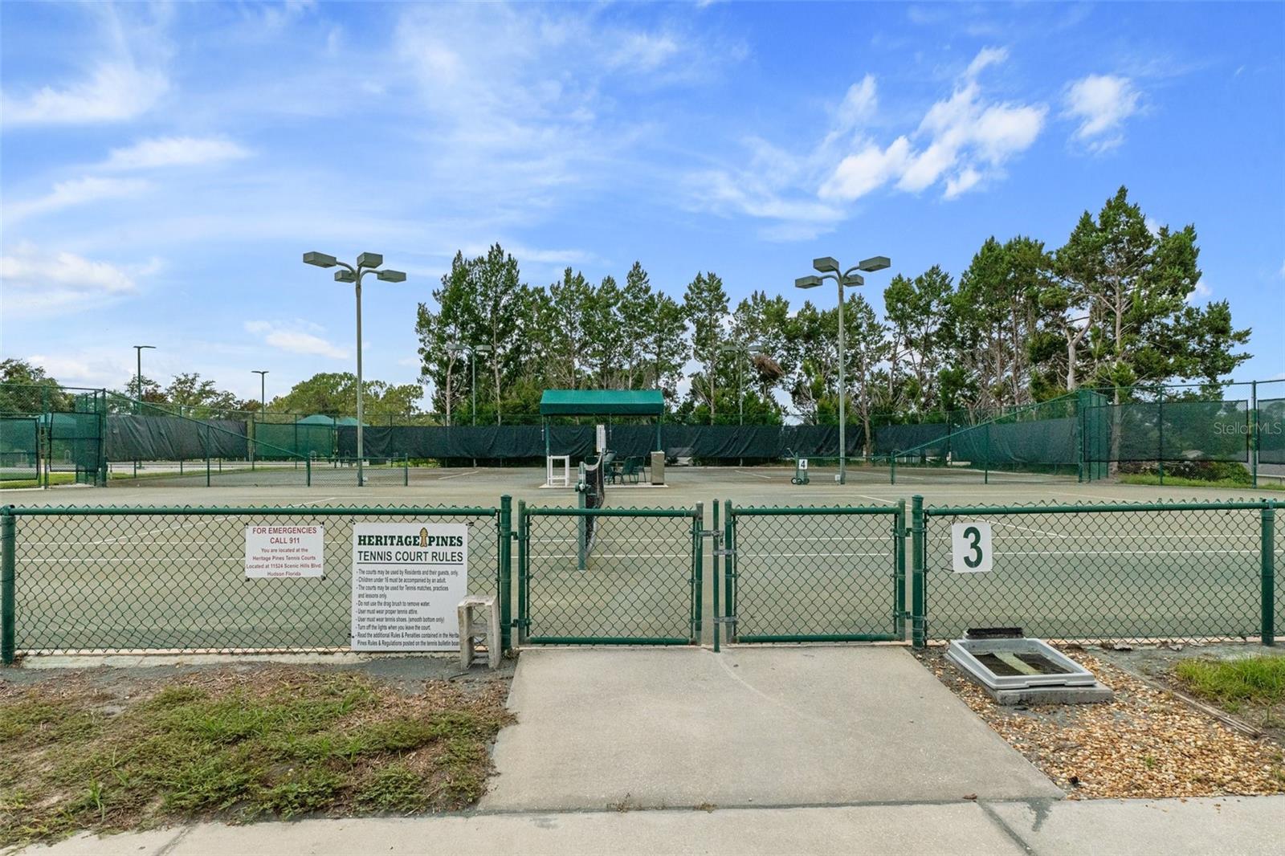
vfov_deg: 63.2
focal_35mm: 20
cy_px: 428
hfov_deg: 85.4
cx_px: 642
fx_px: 696
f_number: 8
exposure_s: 1/2500
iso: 640
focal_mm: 13
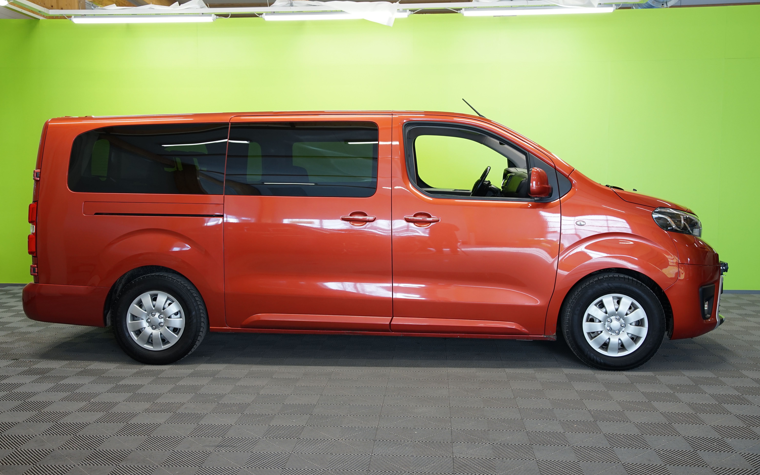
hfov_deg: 52.7
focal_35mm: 37
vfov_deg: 34.4
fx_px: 766
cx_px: 377
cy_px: 226
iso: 500
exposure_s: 1/15
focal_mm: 36
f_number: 6.3
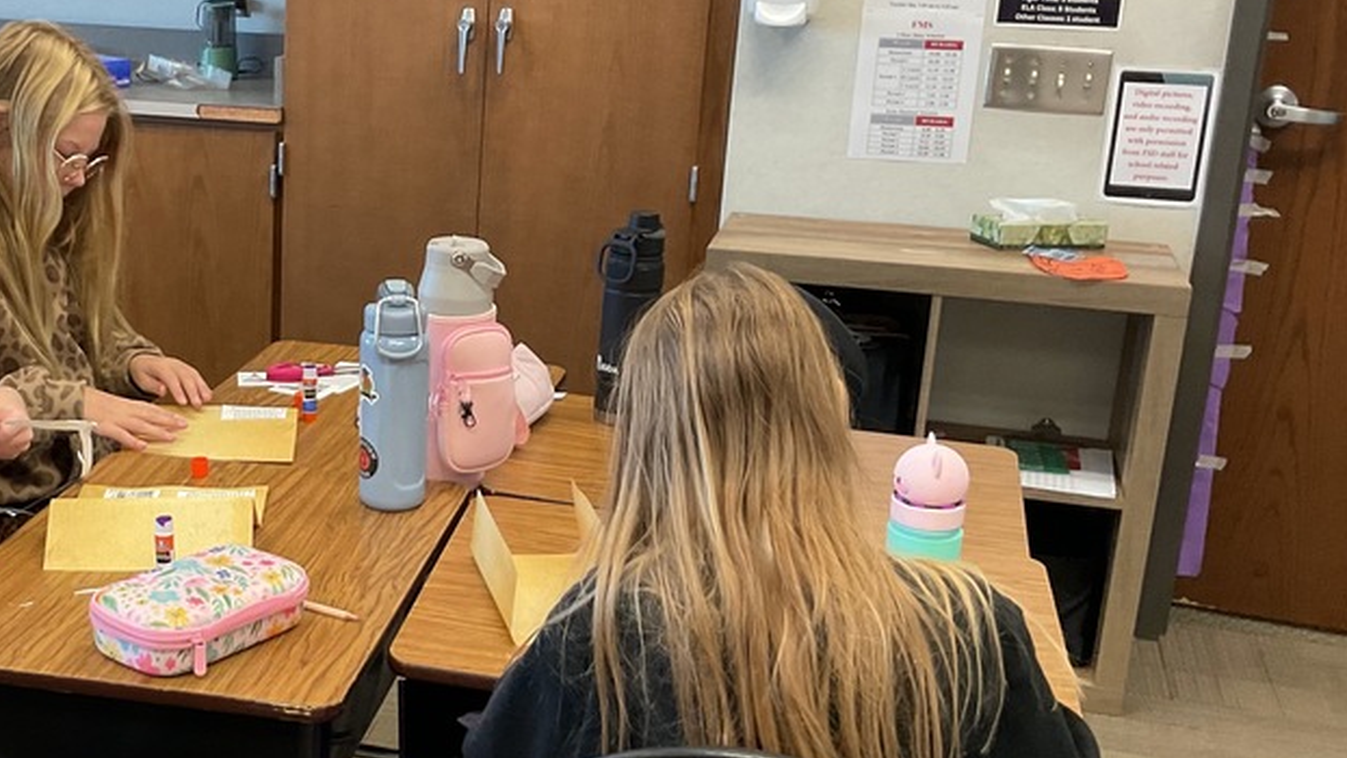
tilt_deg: -18.0
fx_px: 1857
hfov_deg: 38.7
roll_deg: -1.1
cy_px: 435
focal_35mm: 52
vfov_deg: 23.0
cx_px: 325
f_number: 1.8
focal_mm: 3
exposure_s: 1/60
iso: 125
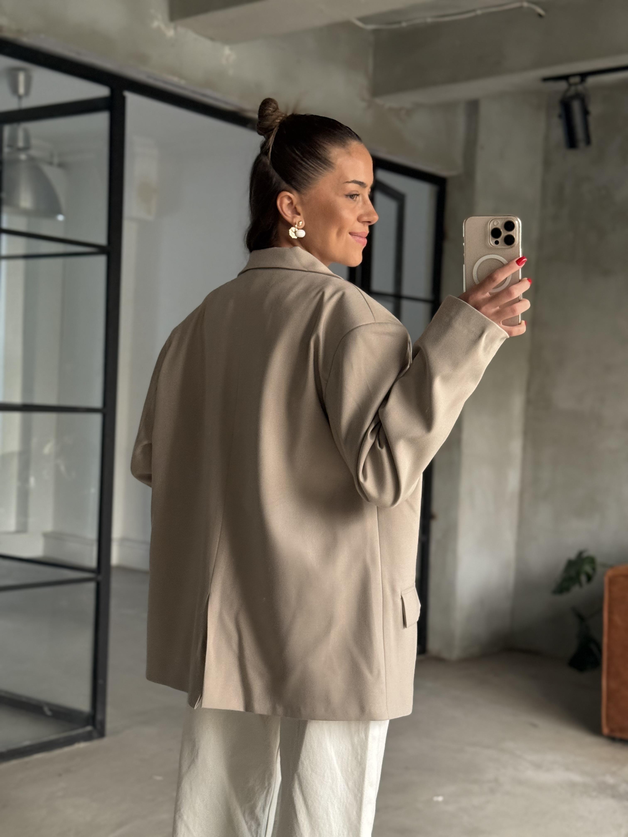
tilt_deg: -14.6
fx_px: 1161
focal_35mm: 48
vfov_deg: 39.7
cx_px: 314
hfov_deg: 30.3
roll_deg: -1.7
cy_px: 418
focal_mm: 6.76
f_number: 1.78
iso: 250
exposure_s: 1/53
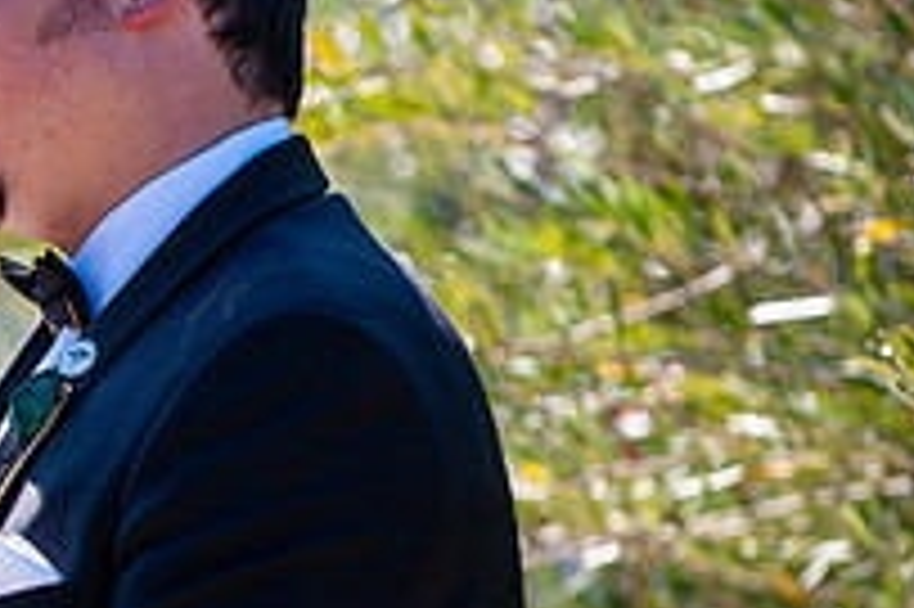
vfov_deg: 2.7
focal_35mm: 514
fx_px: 13039
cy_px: 432
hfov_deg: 4.0
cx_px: -135
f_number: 4
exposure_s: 1/2000
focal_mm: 180
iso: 500
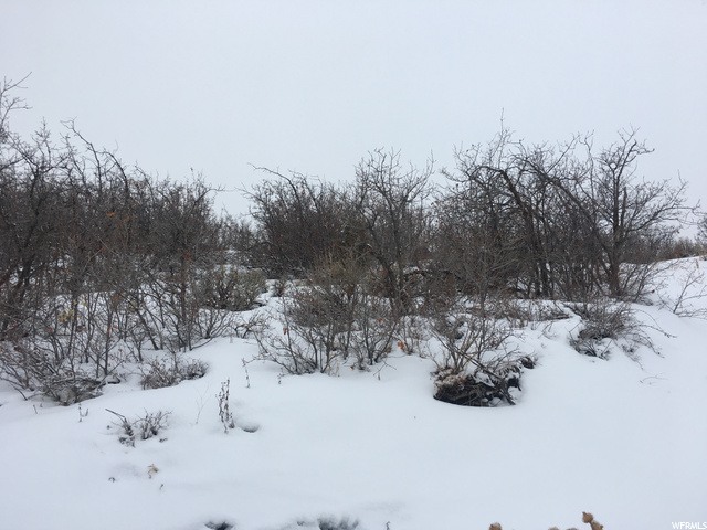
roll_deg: -0.7
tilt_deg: +4.5
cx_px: 354
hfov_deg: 61.7
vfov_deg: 48.2
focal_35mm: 29
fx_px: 592
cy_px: 265
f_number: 2.2
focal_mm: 4.15
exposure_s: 1/884
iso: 25
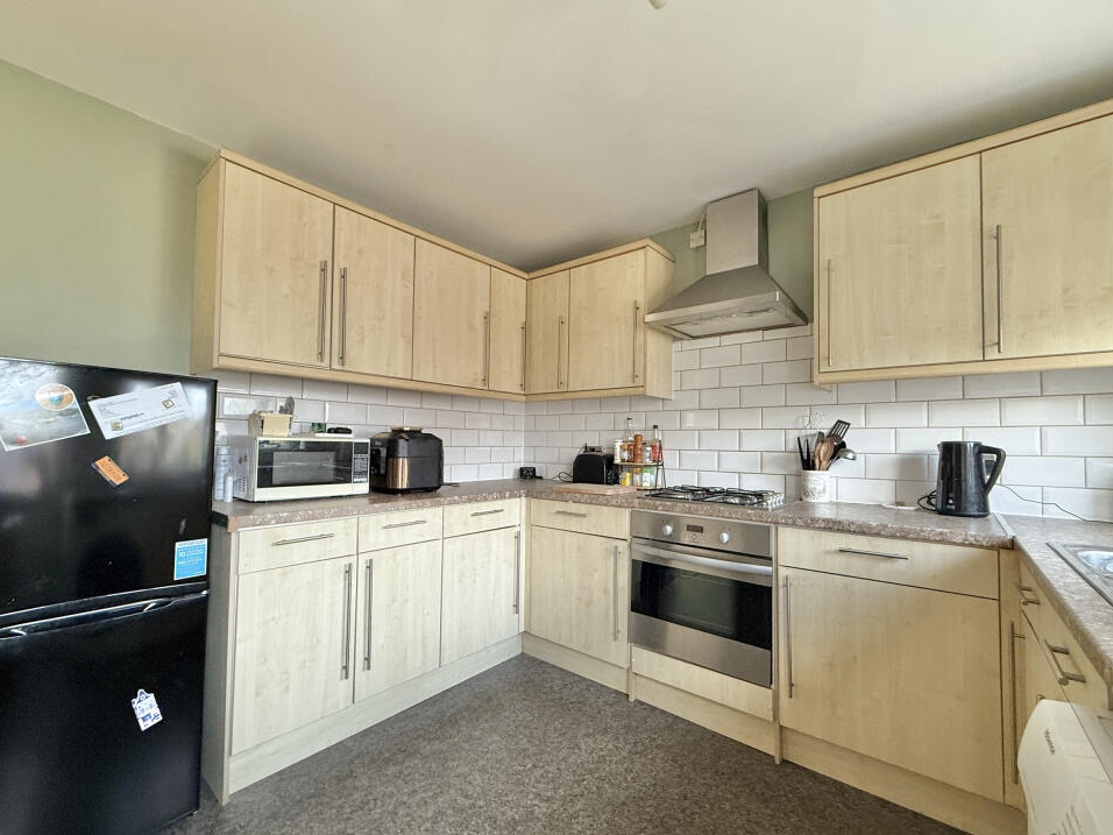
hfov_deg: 98.2
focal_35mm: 15
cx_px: 561
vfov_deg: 81.7
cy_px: 429
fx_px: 482
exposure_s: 1/99
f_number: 2.2
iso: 320
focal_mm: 2.22
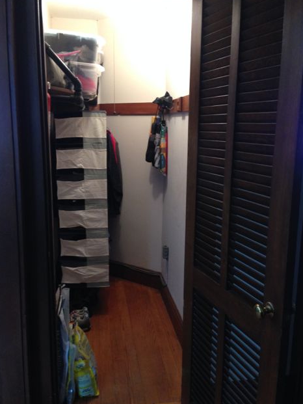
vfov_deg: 53.9
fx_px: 397
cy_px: 200
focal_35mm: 34
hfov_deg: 41.8
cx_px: 152
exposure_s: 1/20
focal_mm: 4.12
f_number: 2.4
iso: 250
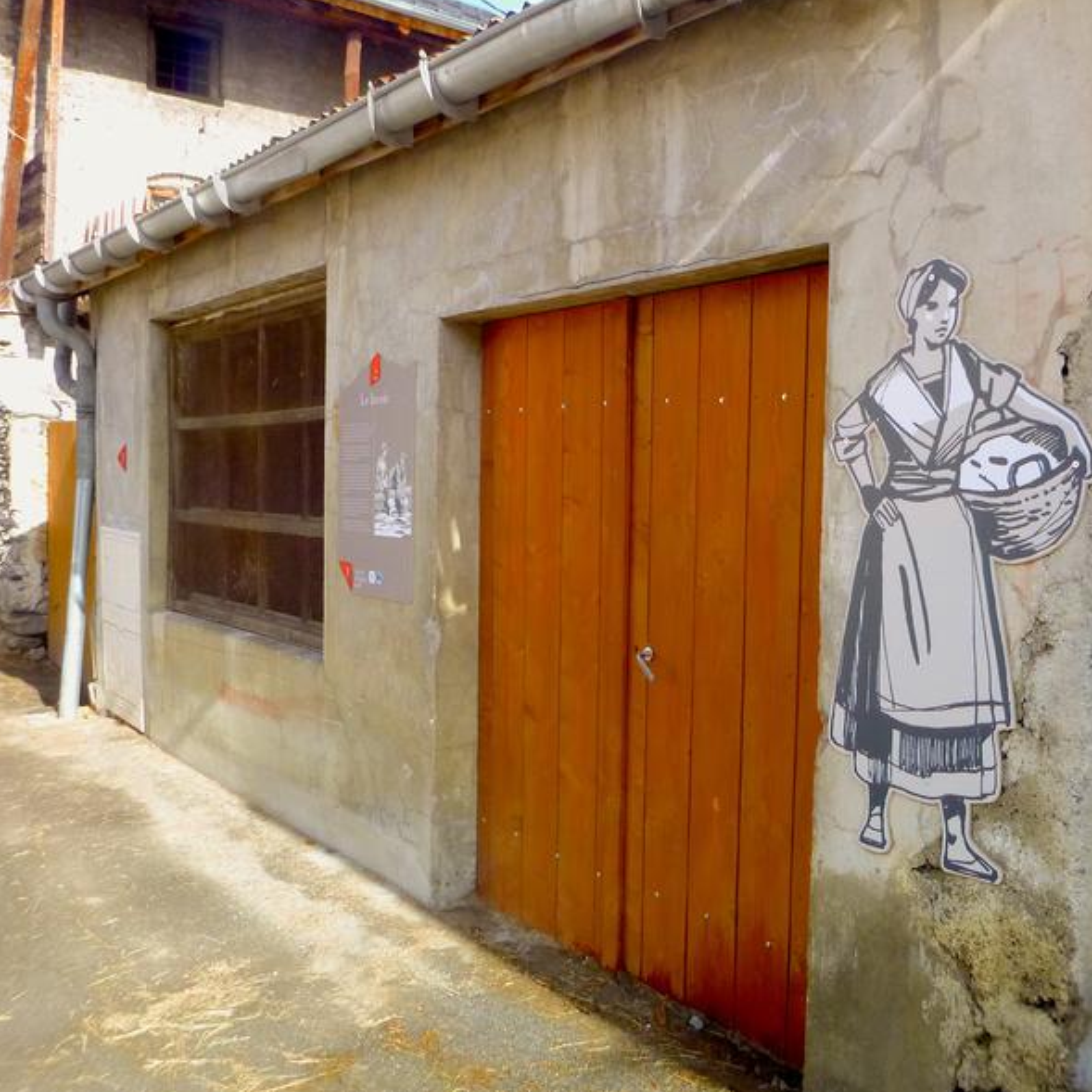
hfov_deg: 53.7
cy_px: 549
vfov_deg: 54.0
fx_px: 1071
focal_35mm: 30
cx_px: 651
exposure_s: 1/320
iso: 200
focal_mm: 4.5
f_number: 3.9
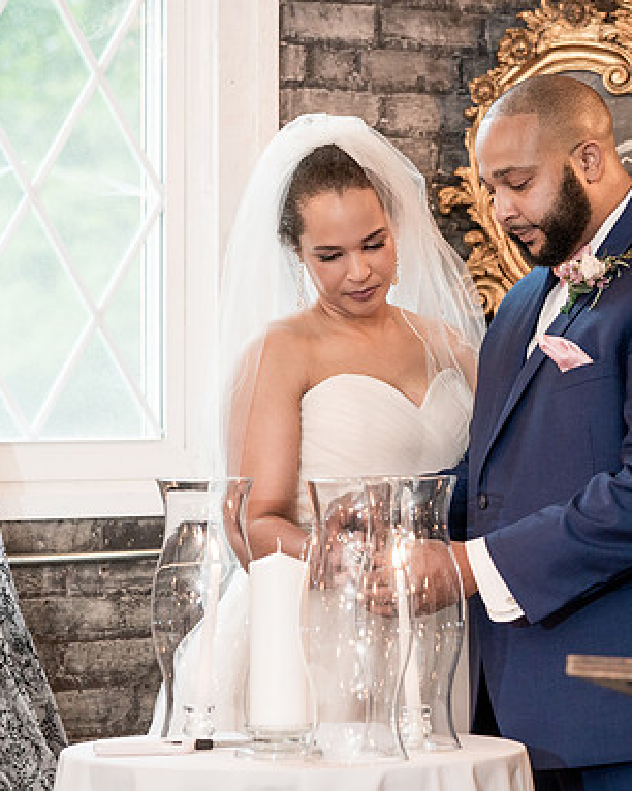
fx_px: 3393
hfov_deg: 10.6
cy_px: 396
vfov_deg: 13.3
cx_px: 357
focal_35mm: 145
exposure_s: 1/100
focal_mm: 102
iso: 2000
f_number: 4
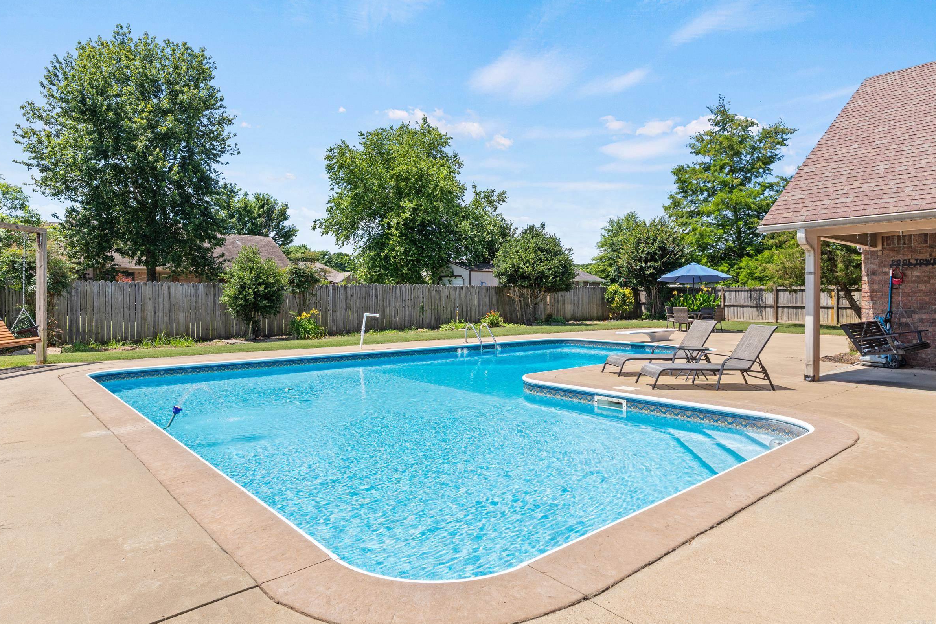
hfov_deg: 80.5
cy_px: 300
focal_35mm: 21
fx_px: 553
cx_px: 455
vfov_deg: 58.9
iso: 250
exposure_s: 1/320
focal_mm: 13.5
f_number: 8
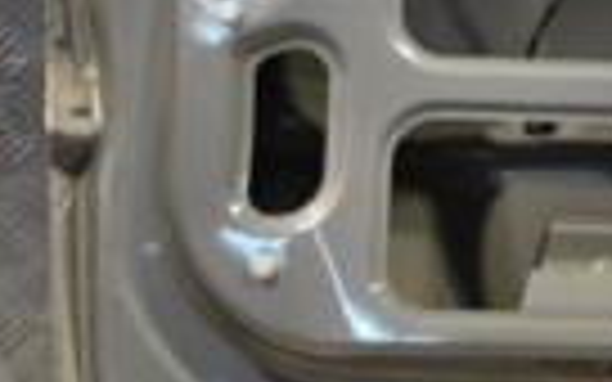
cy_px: -297
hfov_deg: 8.9
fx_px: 3836
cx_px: 981
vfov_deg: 5.6
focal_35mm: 230
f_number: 5.6
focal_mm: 34
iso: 400
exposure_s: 1/125
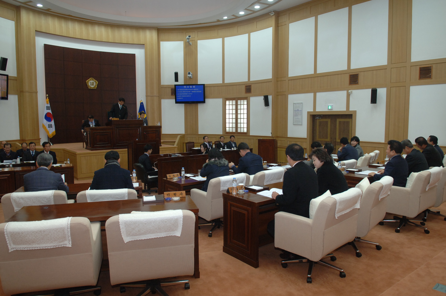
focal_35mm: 26
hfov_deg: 70.5
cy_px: 148
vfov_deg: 50.3
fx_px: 316
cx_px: 223
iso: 500
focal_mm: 17
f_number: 3.5
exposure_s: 1/80
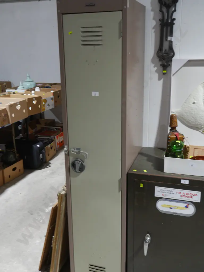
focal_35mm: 38
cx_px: 102
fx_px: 299
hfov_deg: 37.7
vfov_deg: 49.0
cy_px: 136
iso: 800
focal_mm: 19
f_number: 5
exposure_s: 1/60
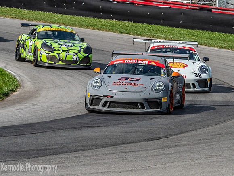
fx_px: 2414
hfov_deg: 5.5
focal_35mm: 357
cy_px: 72
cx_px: 130
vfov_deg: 4.2
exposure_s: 1/500
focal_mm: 150
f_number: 14
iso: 400
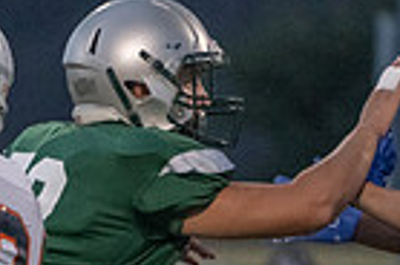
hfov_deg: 1.3
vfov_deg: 0.9
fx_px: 17571
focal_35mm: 1585
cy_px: 379
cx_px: -276
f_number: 5.6
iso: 6400
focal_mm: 364
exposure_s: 1/1000
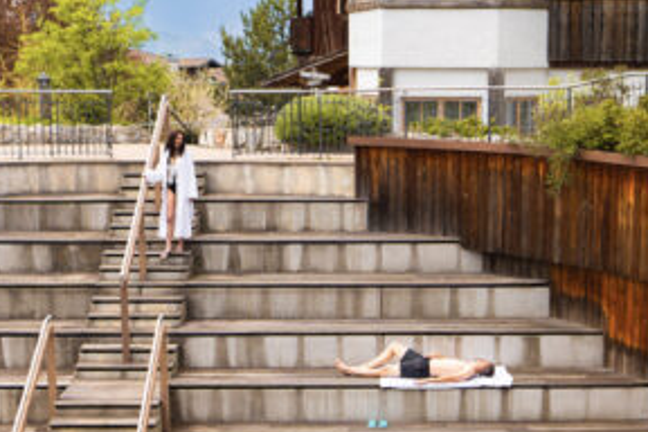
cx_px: 387
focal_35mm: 71
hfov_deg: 28.4
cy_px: 314
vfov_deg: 19.1
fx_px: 1278
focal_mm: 20
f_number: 2.2
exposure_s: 1/2500
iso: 100
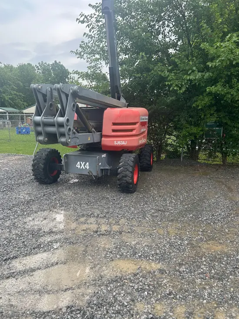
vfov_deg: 67.3
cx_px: 120
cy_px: 160
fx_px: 239
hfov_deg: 53.1
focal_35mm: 26
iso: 50
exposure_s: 1/330
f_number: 1.5
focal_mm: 5.7
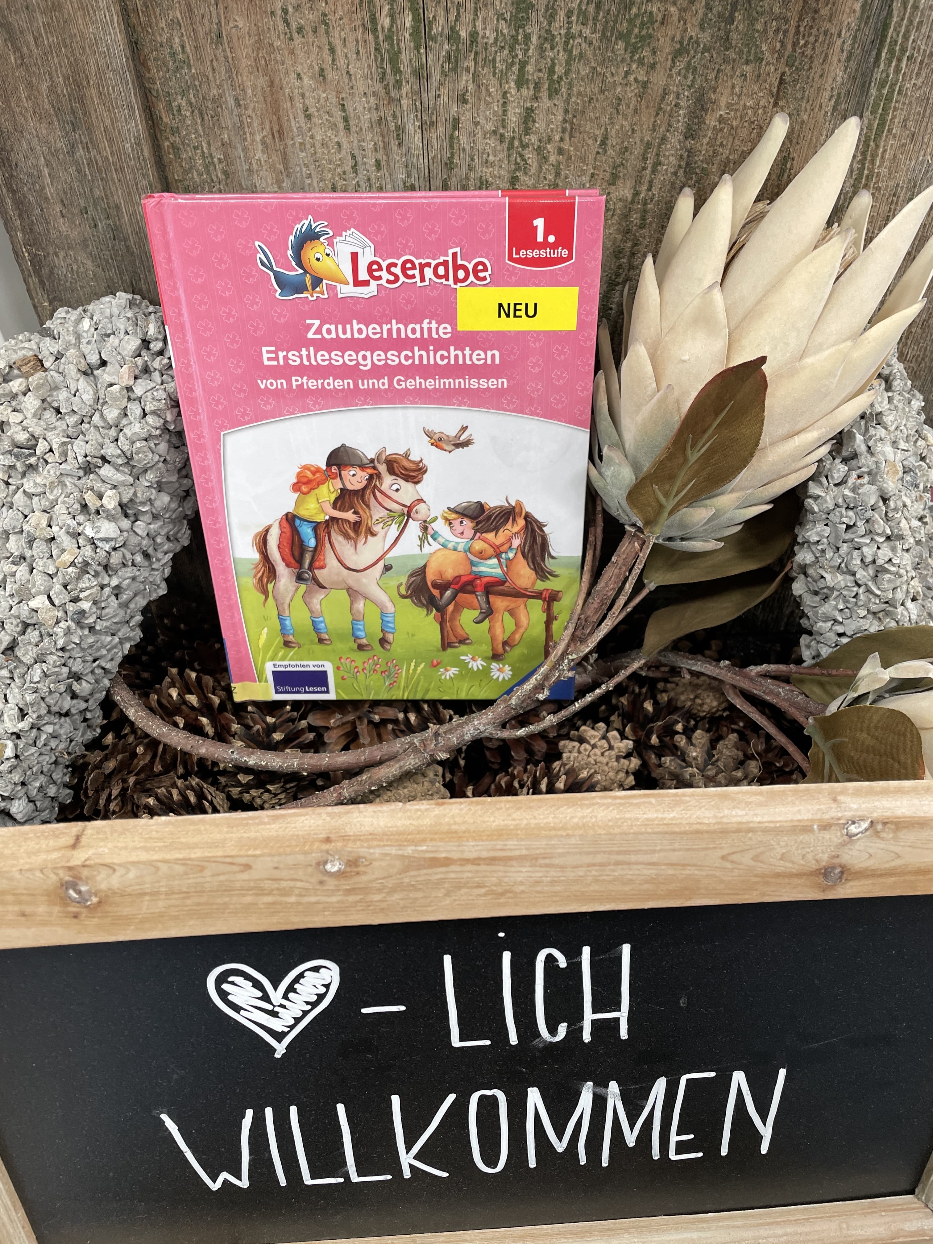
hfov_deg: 53.1
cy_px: 622
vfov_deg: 67.3
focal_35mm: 26
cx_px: 466
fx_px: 934
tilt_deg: -49.6
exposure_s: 1/109
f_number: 1.6
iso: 125
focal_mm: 4.2
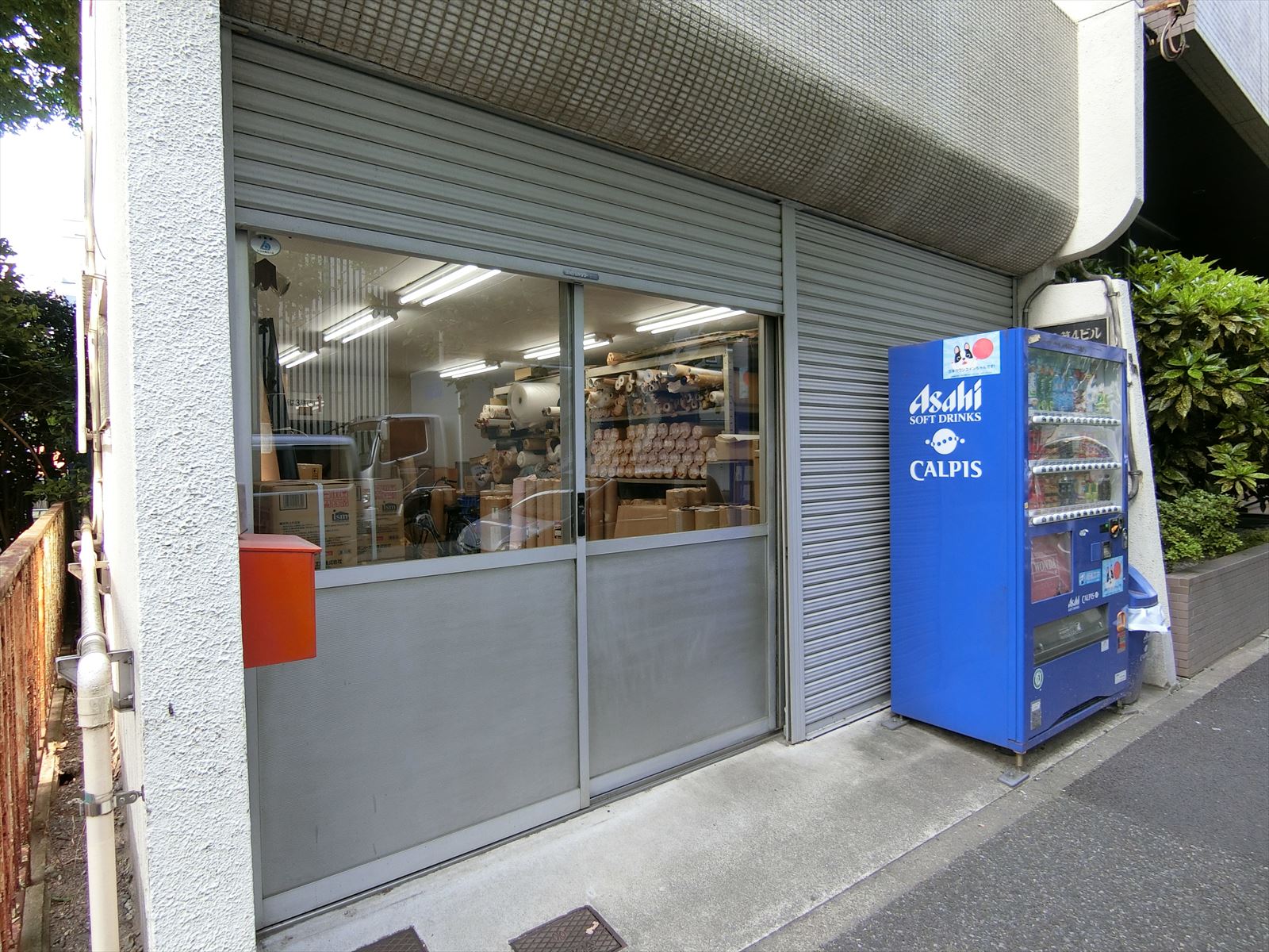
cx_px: 634
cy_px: 476
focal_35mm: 19
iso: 125
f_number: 2.7
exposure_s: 1/125
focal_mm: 4.06
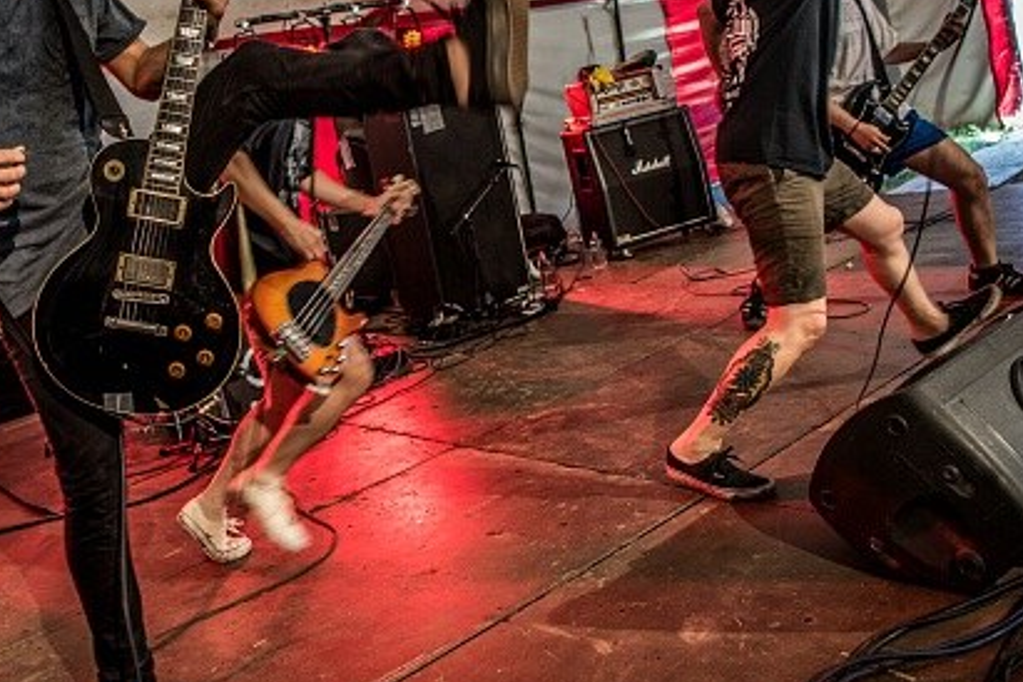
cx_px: 348
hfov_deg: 53.5
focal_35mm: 35
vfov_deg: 37.4
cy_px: 222
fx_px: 995
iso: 500
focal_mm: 24
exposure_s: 1/100
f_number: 2.8
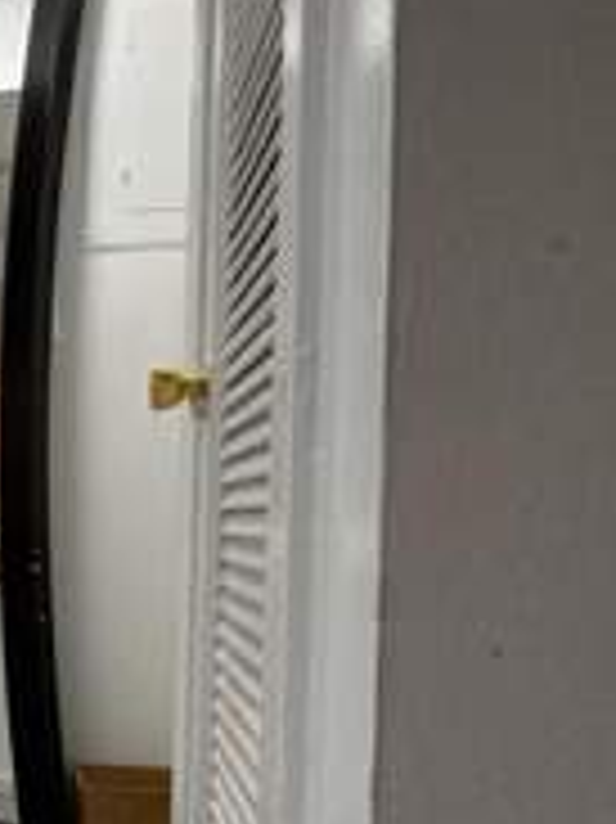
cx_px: -283
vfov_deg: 38.5
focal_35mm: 49
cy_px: 549
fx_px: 1164
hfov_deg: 24.0
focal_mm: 2.22
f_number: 2.2
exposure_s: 1/60
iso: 200
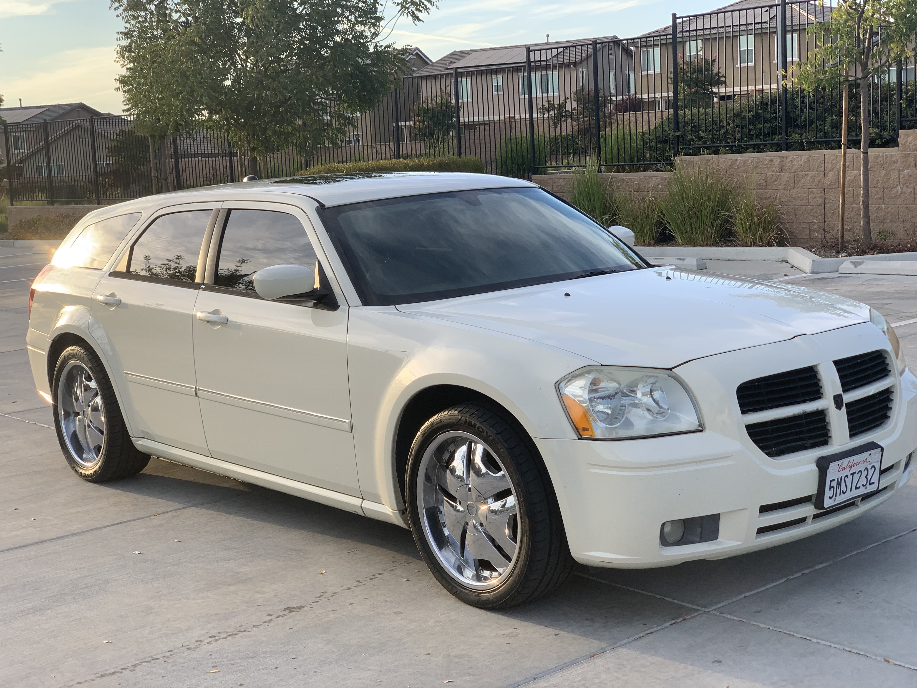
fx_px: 1378
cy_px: 344
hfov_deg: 36.8
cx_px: 458
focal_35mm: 52
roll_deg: +2.0
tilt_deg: -6.4
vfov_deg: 28.0
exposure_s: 1/232
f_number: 2.4
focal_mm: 6
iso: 16
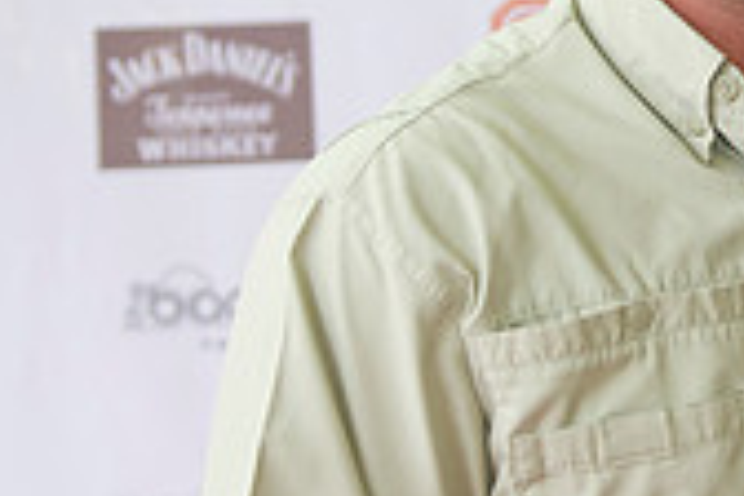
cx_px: 943
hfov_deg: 15.0
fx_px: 2707
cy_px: 62
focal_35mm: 131
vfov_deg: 10.4
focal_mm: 38
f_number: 3.2
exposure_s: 1/125
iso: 640
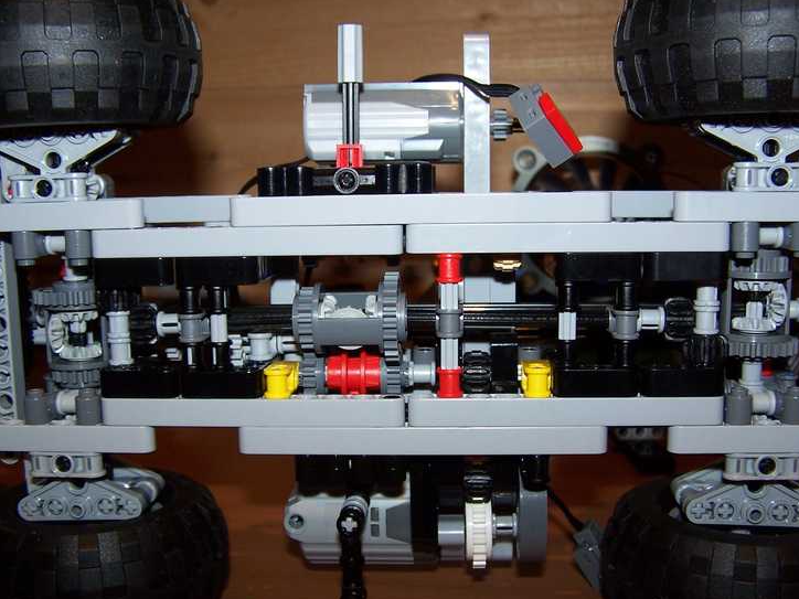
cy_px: 327
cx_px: 405
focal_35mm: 42
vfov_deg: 34.3
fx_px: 969
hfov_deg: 44.8
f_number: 2.8
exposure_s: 1/60
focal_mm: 6.3
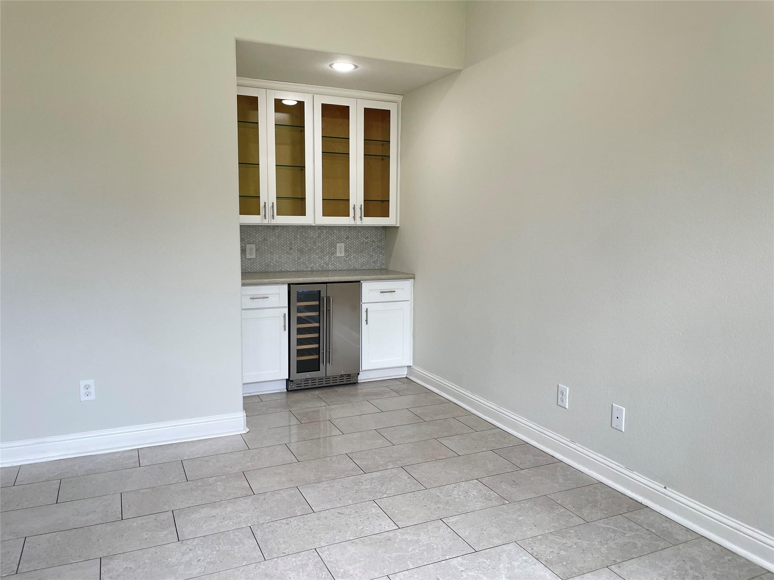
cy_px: 290
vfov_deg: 53.1
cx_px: 387
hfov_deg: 67.3
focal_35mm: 26
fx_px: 581
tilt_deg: -6.6
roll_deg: -0.4
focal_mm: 4.2
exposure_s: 1/120
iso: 100
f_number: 1.6
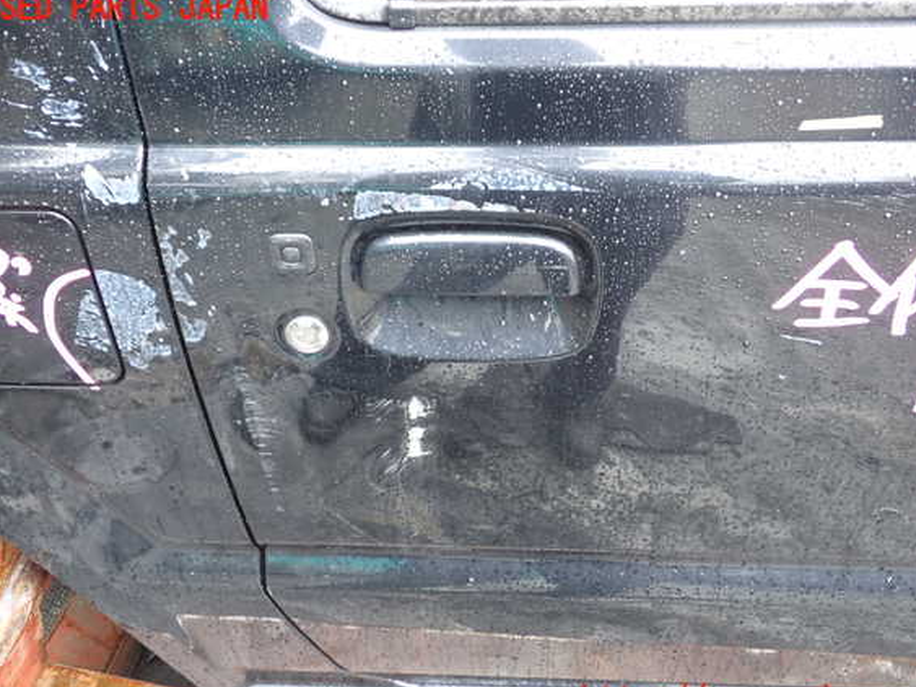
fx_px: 847
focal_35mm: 32
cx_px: 460
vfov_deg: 44.1
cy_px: 355
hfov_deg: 56.8
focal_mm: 5.4
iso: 200
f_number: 2.3
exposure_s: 1/60
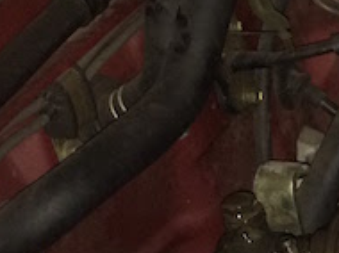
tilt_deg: -40.0
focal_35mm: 153
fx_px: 1496
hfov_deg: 11.5
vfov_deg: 9.5
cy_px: 335
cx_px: 701
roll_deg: +3.8
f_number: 2.2
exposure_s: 1/24
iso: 160
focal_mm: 4.15
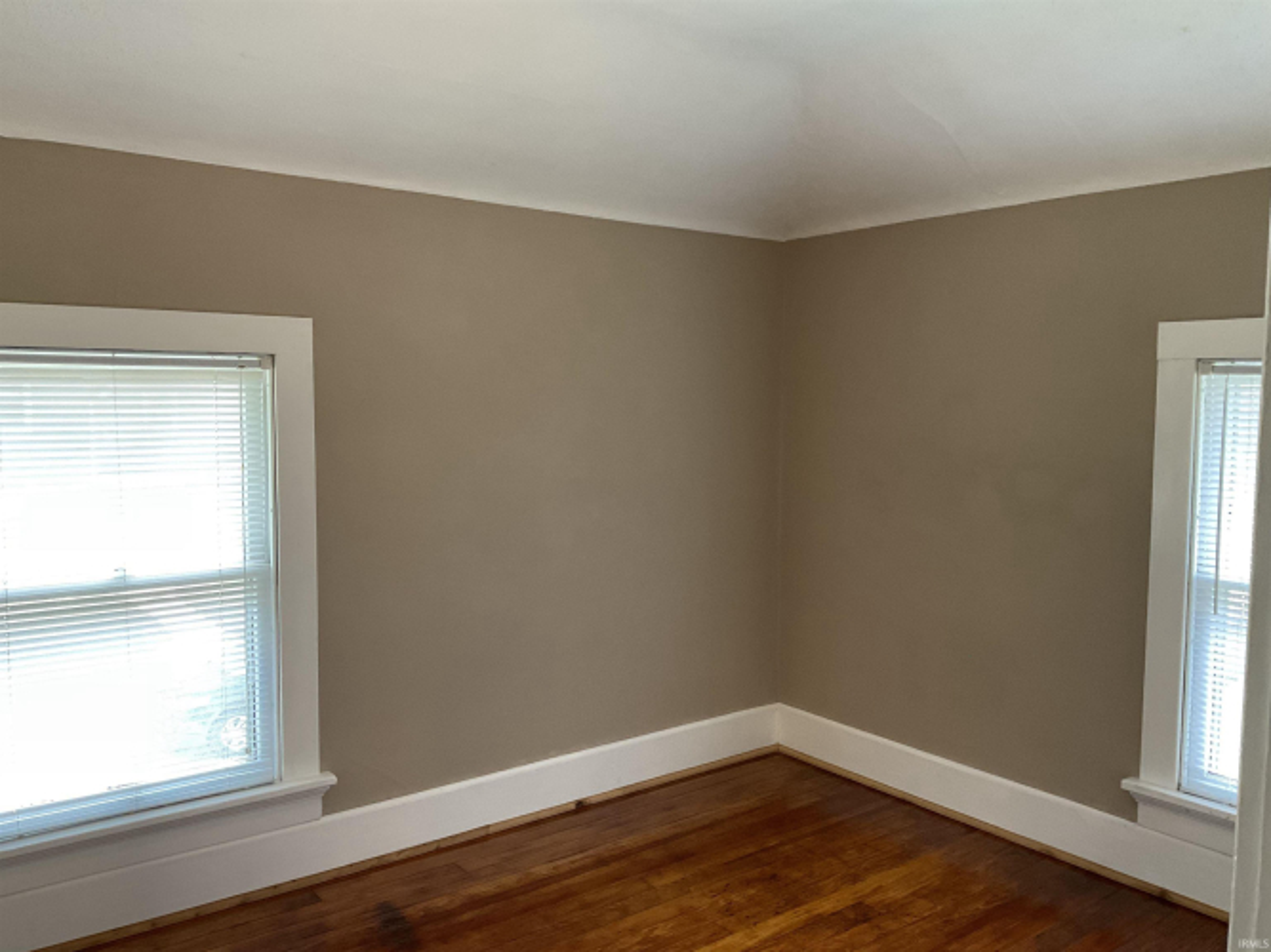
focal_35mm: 29
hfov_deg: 61.7
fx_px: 1065
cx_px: 636
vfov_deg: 48.2
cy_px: 476
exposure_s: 1/60
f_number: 1.8
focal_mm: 3
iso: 100
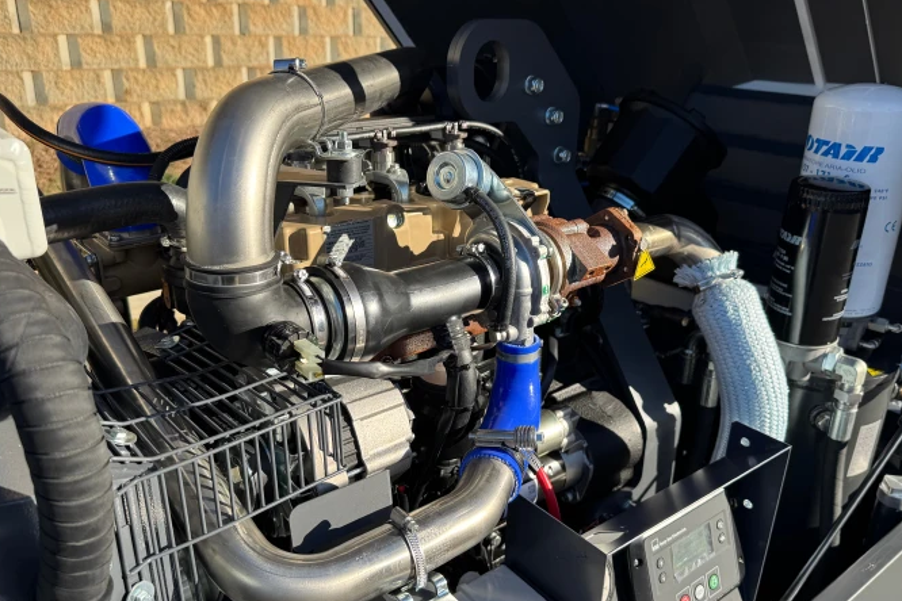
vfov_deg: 43.6
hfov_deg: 61.9
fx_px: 752
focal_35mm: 30
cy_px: 329
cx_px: 446
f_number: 1.78
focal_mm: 6.76
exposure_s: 1/1767
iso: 80
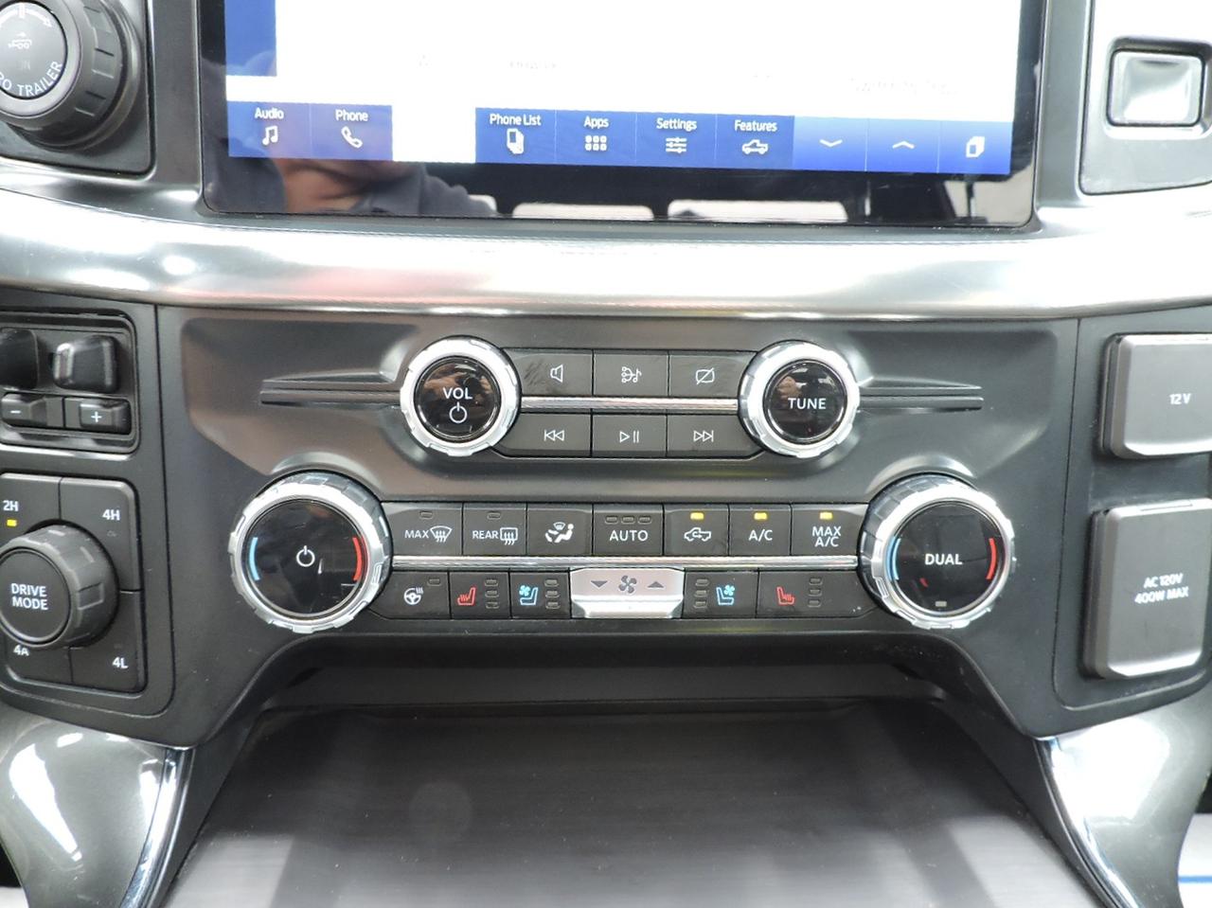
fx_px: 840
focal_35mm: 24
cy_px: 454
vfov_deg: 56.8
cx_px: 606
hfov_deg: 71.6
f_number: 3
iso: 250
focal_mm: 4.3
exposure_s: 1/30
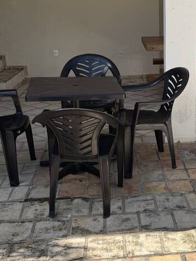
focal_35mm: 56
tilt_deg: -14.5
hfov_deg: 25.7
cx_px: 155
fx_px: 423
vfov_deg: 34.3
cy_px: 110
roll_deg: +0.3
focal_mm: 6.76
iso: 80
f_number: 1.78
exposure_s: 1/2959
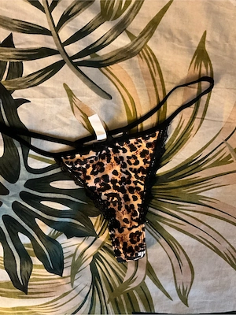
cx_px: 118
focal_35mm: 29
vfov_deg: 61.7
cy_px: 158
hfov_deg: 48.2
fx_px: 264
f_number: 1.8
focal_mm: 3
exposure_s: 1/26
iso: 640
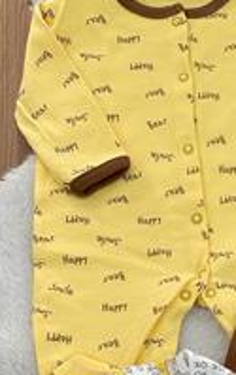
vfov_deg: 27.0
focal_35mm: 68
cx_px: 281
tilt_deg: -78.4
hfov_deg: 18.3
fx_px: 697
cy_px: 440
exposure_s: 1/100
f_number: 1.78
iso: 80
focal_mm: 6.86
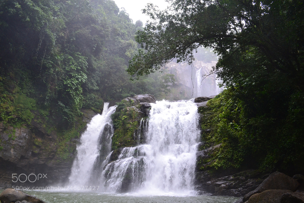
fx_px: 228
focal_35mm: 27
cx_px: 152
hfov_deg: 67.4
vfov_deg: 47.9
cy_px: 102
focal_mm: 18
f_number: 8
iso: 800
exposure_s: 1/60
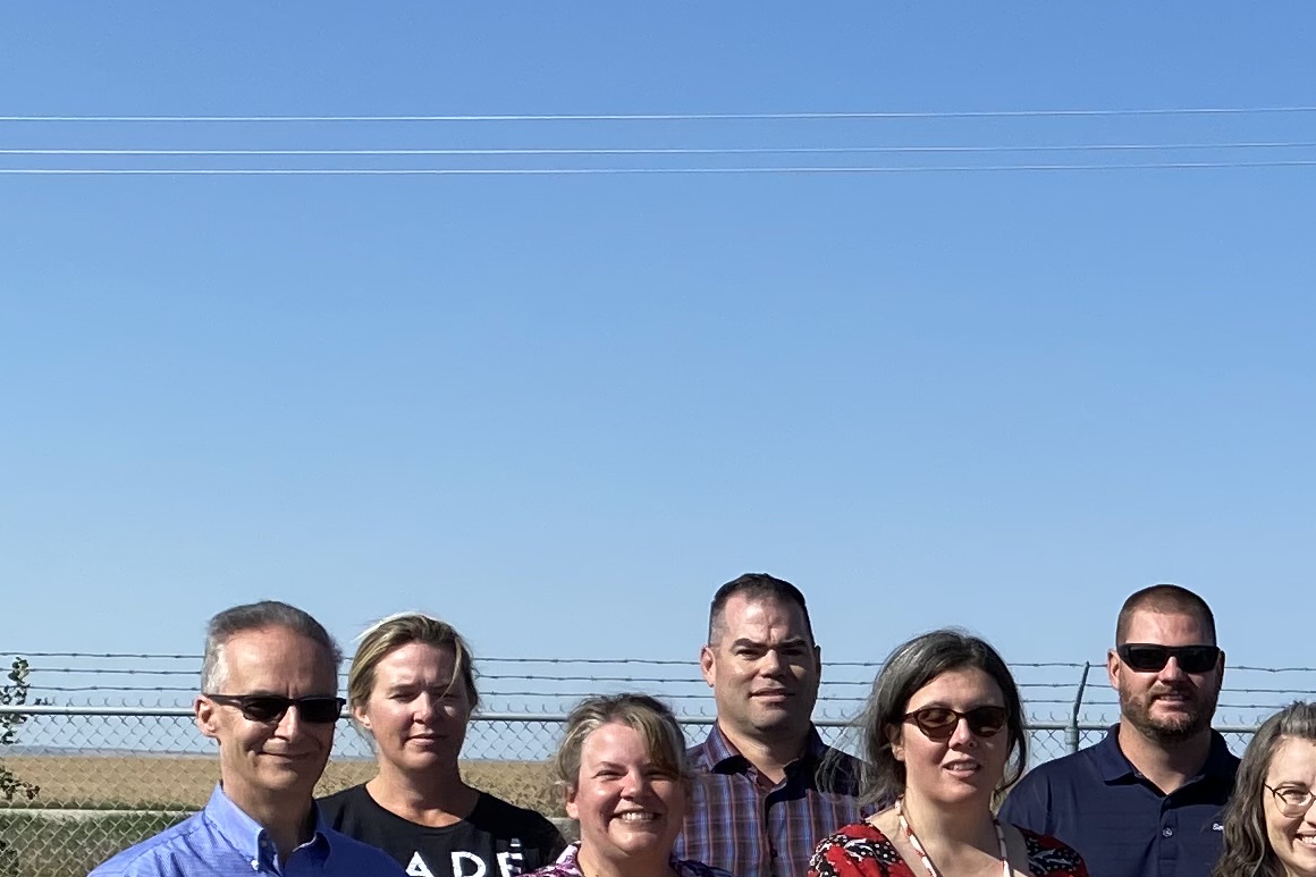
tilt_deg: -3.1
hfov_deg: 20.4
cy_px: 975
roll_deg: -1.6
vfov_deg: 14.2
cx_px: 1542
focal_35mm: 94
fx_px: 3435
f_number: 1.8
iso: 32
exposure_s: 1/3497
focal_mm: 4.25
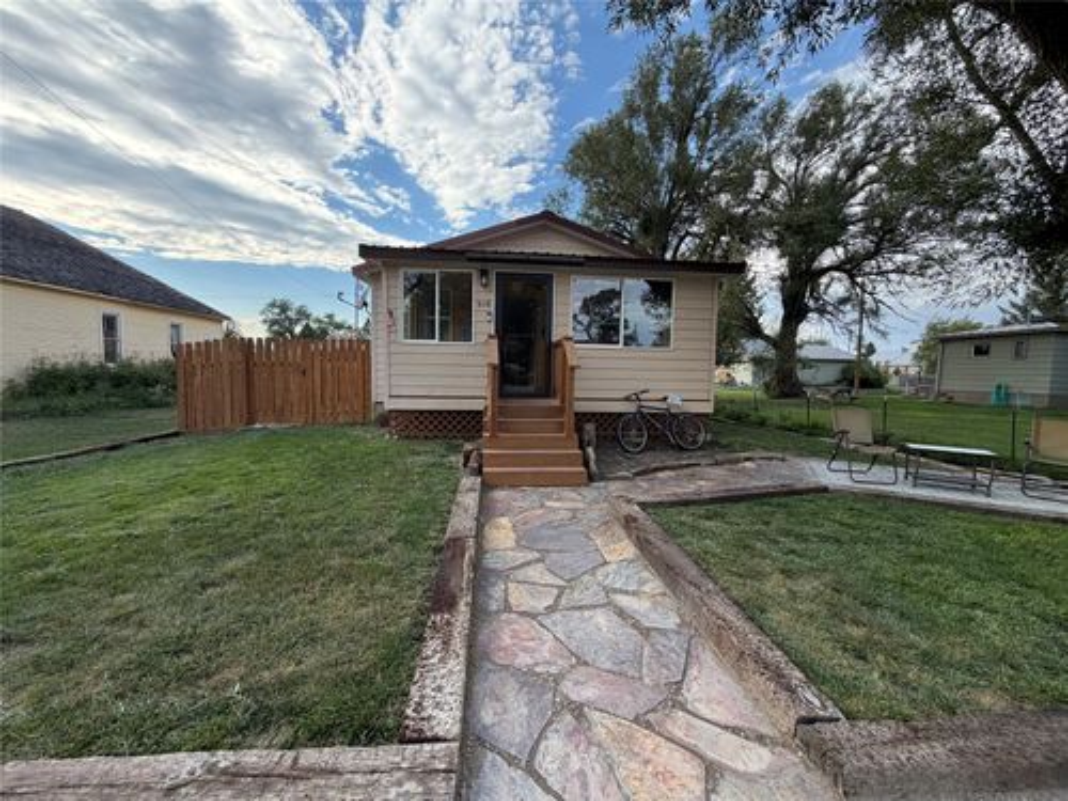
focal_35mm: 14
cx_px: 534
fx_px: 432
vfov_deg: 85.7
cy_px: 400
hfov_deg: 102.1
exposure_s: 1/502
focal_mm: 2.22
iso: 40
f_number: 2.2
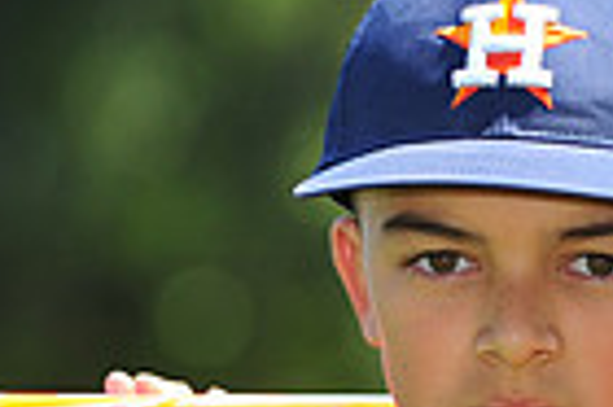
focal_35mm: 685
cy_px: 481
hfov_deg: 3.0
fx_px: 11650
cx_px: 486
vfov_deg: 2.0
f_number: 4.5
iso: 200
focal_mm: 165
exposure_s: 1/800
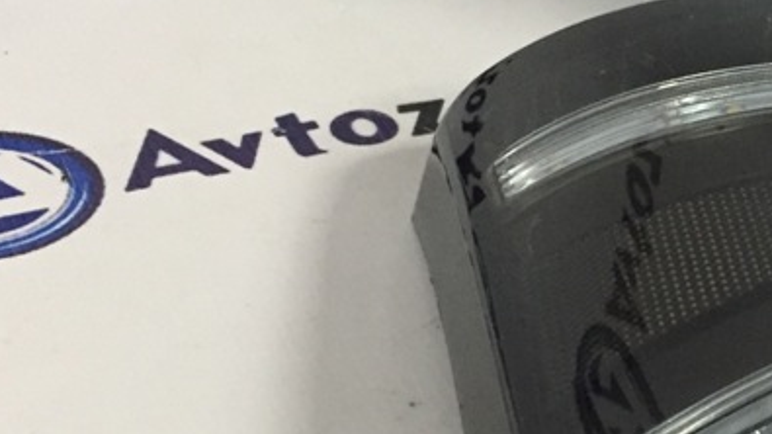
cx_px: 836
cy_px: 344
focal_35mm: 82
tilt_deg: -37.3
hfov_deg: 24.3
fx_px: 1678
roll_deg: -11.6
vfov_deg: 14.6
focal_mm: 4.15
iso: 250
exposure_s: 1/25
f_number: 2.2
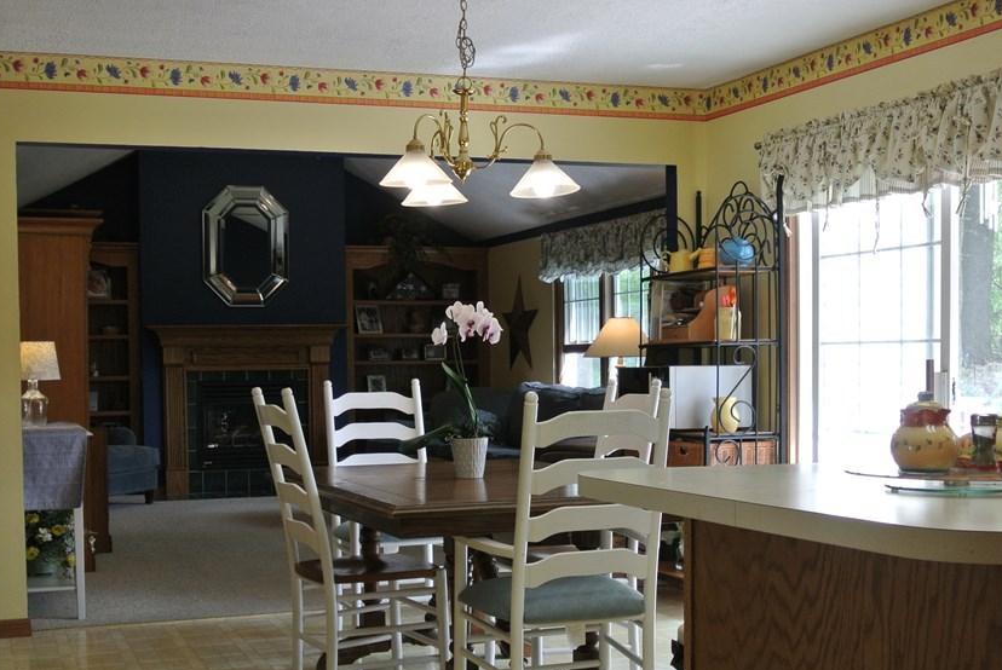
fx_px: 1421
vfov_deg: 26.5
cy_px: 418
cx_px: 451
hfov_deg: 38.8
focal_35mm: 51
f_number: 4
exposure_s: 1/60
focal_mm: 14.5
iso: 220
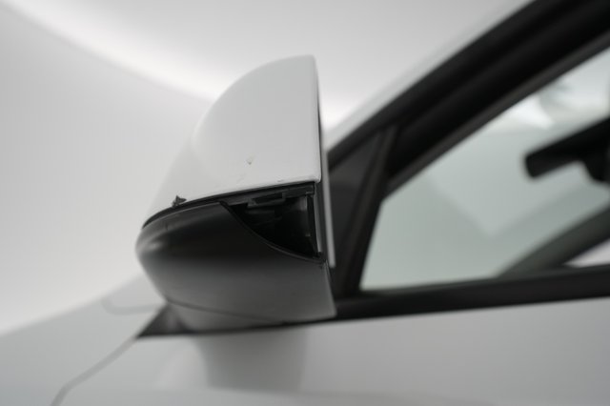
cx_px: 305
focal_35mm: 28
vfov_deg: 46.4
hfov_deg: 65.5
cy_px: 203
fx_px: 474
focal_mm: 28
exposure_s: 1/100
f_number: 5
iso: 1250
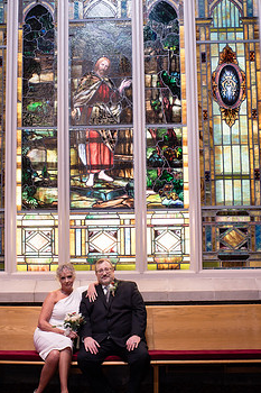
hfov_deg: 29.7
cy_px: 172
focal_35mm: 45
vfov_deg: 43.5
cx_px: 102
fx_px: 490
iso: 320
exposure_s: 1/160
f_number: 3.5
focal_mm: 35
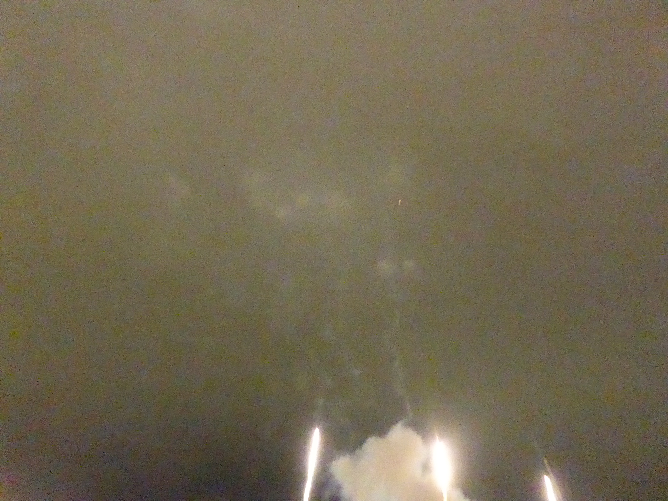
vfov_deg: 54.9
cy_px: 250
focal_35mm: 25
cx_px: 334
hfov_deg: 69.4
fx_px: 482
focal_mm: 4.3
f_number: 3.3
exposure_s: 1/4
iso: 6400
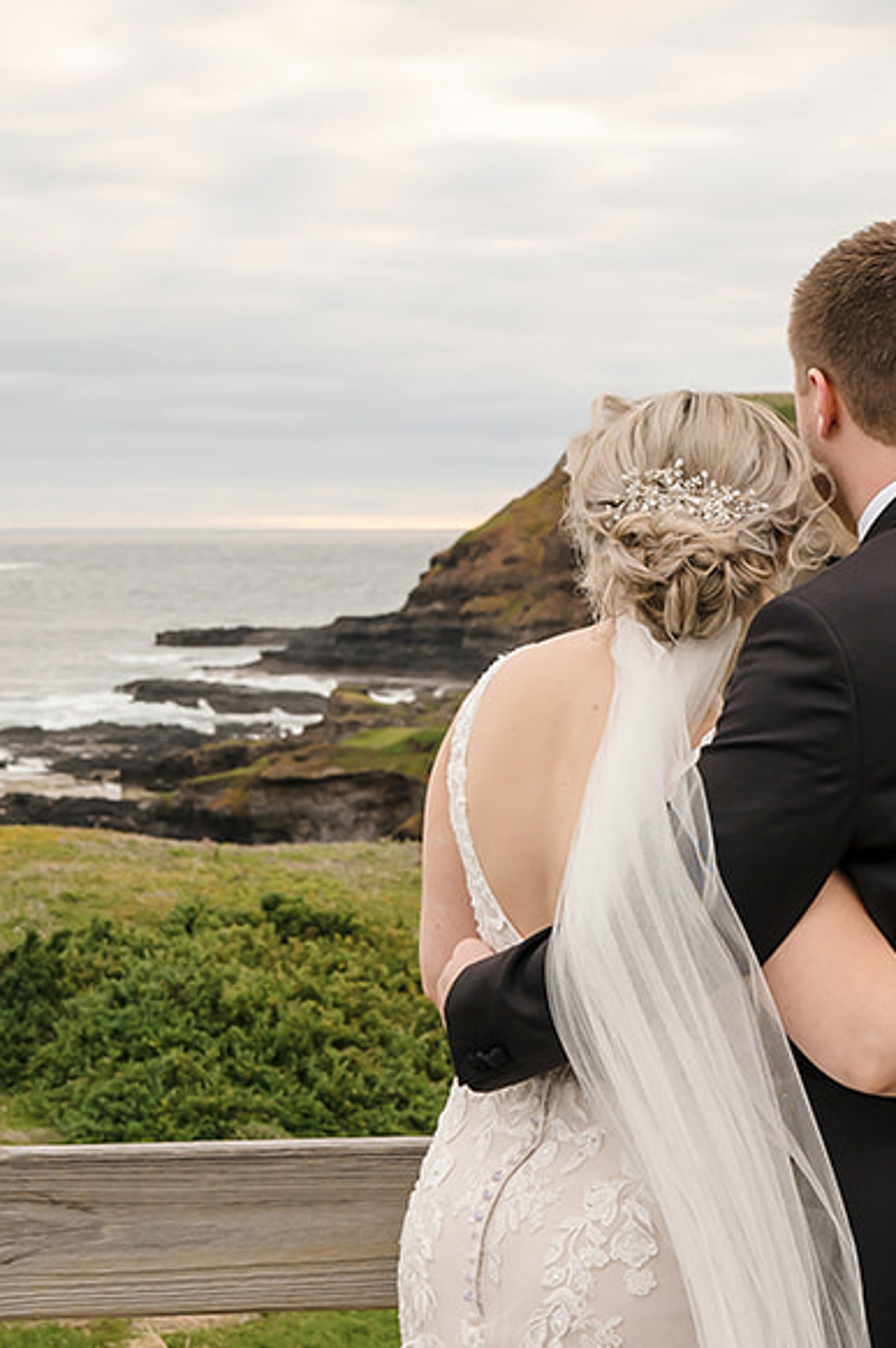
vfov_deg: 22.8
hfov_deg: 15.1
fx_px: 3342
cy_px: 723
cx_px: 763
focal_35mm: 89
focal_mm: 32.5
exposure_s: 1/250
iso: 500
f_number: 6.3
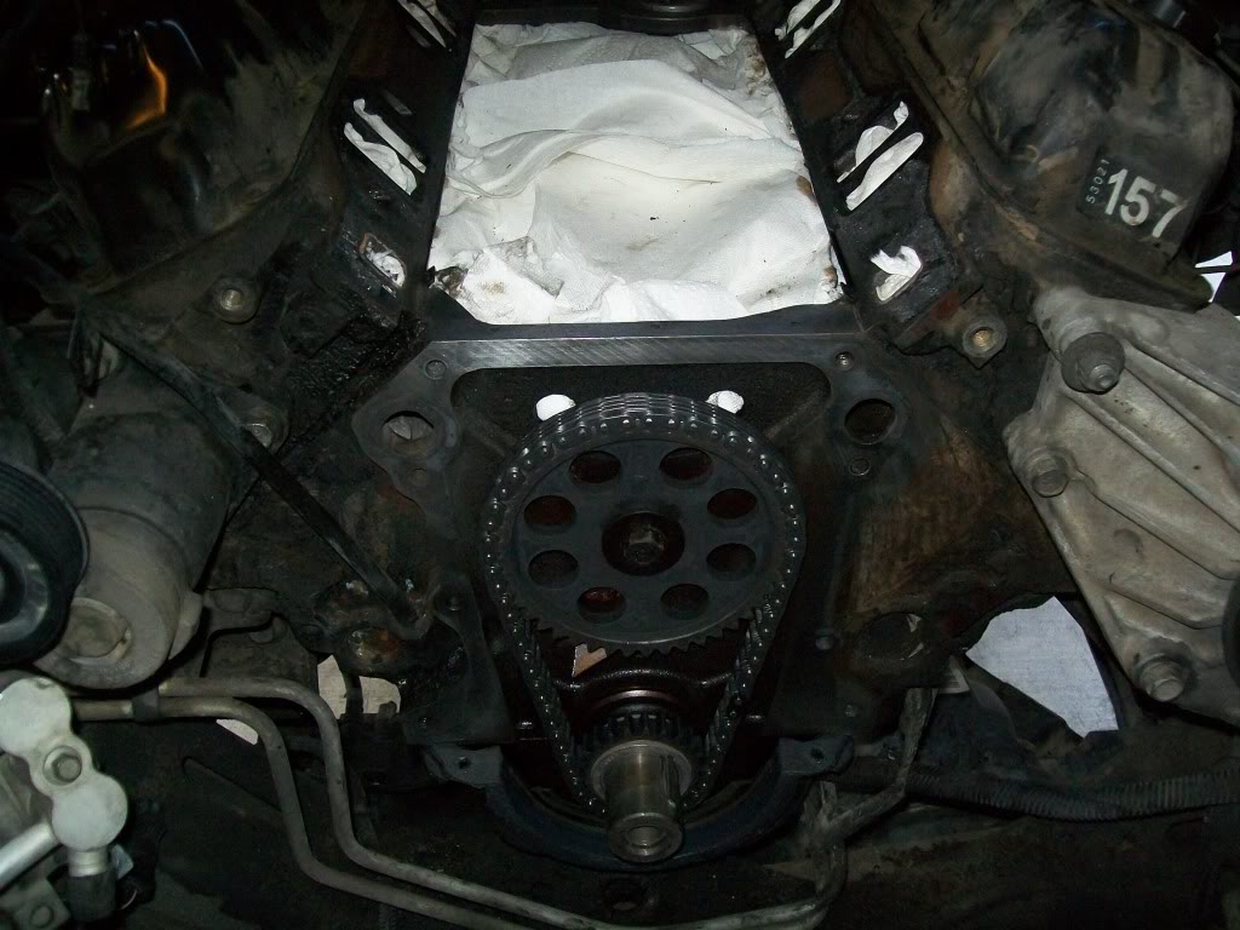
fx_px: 1290
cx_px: 620
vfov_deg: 39.7
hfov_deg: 51.4
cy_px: 465
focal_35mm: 36
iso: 200
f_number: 2.7
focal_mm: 6
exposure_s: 1/125
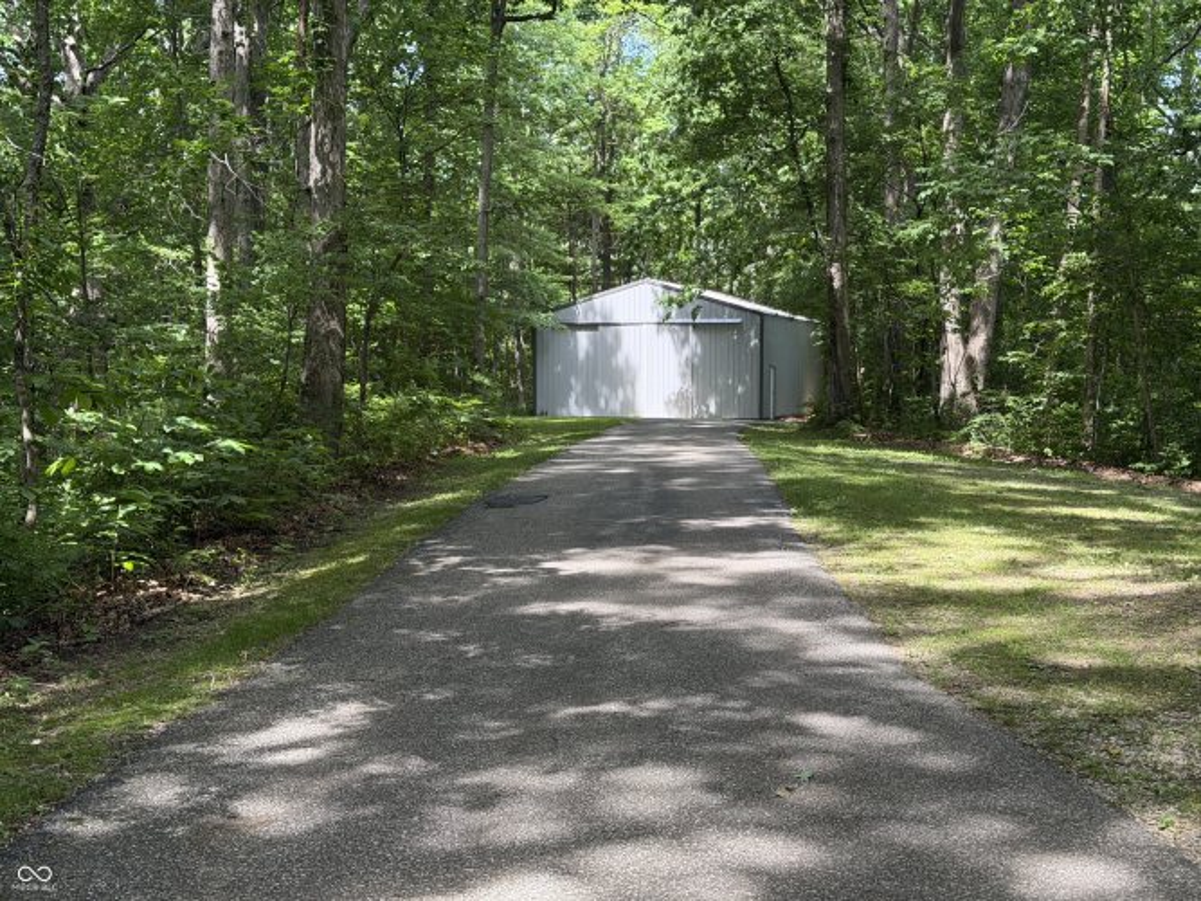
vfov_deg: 30.3
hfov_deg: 39.7
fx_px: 1665
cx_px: 600
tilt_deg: -3.6
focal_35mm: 48
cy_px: 450
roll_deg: -0.7
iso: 80
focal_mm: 6.76
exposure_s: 1/363
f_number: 1.78
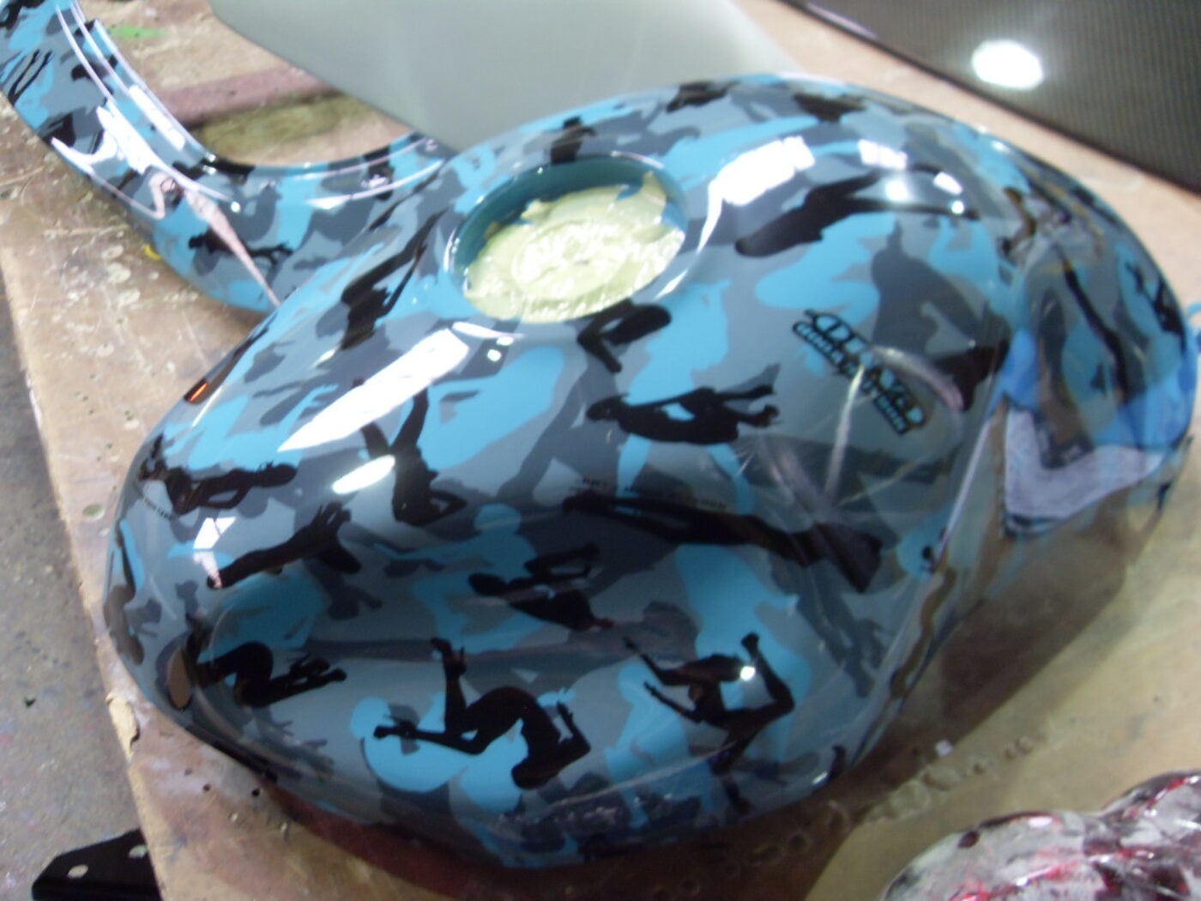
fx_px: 1214
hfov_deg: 52.6
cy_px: 450
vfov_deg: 40.7
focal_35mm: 35
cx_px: 600
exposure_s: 1/20
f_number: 2.8
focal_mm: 6.3
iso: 200
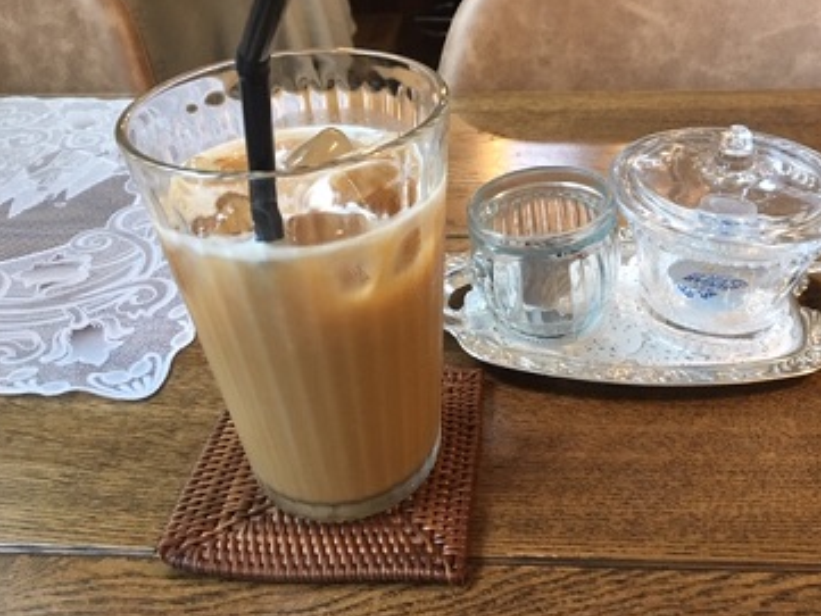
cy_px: 245
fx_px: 854
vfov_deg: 39.5
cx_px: 494
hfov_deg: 51.0
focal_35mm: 36
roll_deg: +1.4
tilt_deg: -31.2
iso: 100
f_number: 2.2
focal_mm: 4.15
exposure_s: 1/30
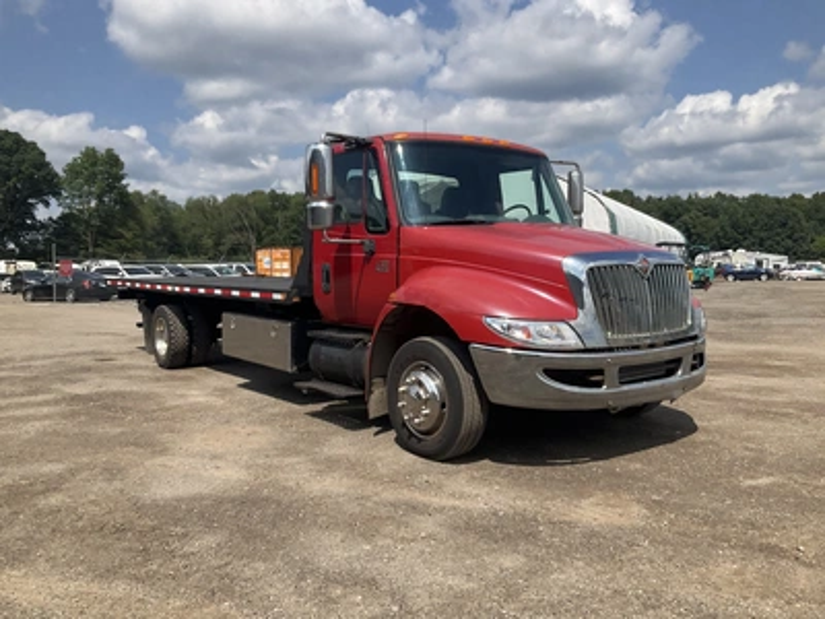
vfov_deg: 48.2
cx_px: 412
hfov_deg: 61.7
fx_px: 691
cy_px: 310
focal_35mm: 29
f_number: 1.8
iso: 25
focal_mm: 3
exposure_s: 1/2427
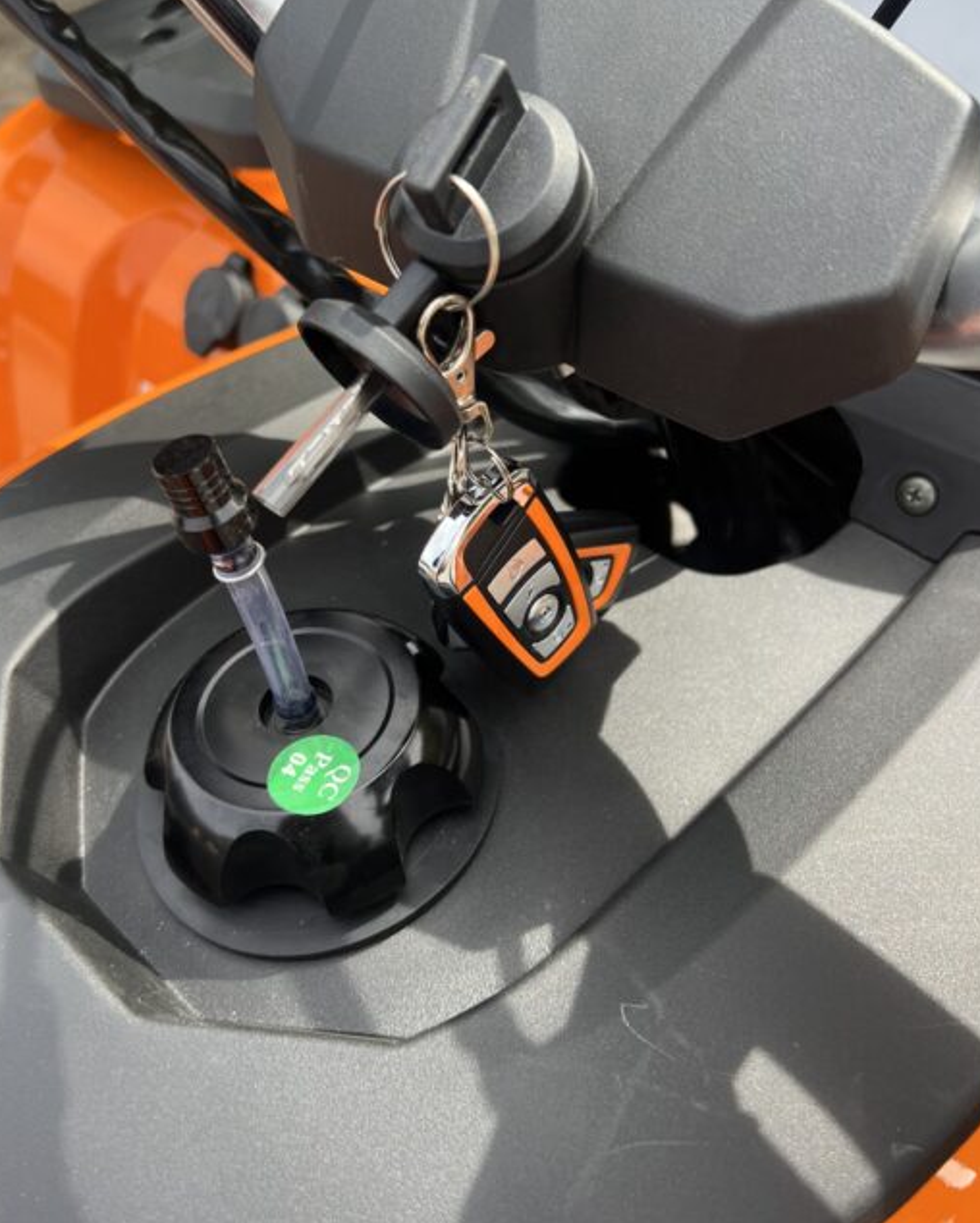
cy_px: 548
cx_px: 442
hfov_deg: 45.8
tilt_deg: -45.9
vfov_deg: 55.5
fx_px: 1159
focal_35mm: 32
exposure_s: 1/687
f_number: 1.5
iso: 50
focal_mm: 5.7
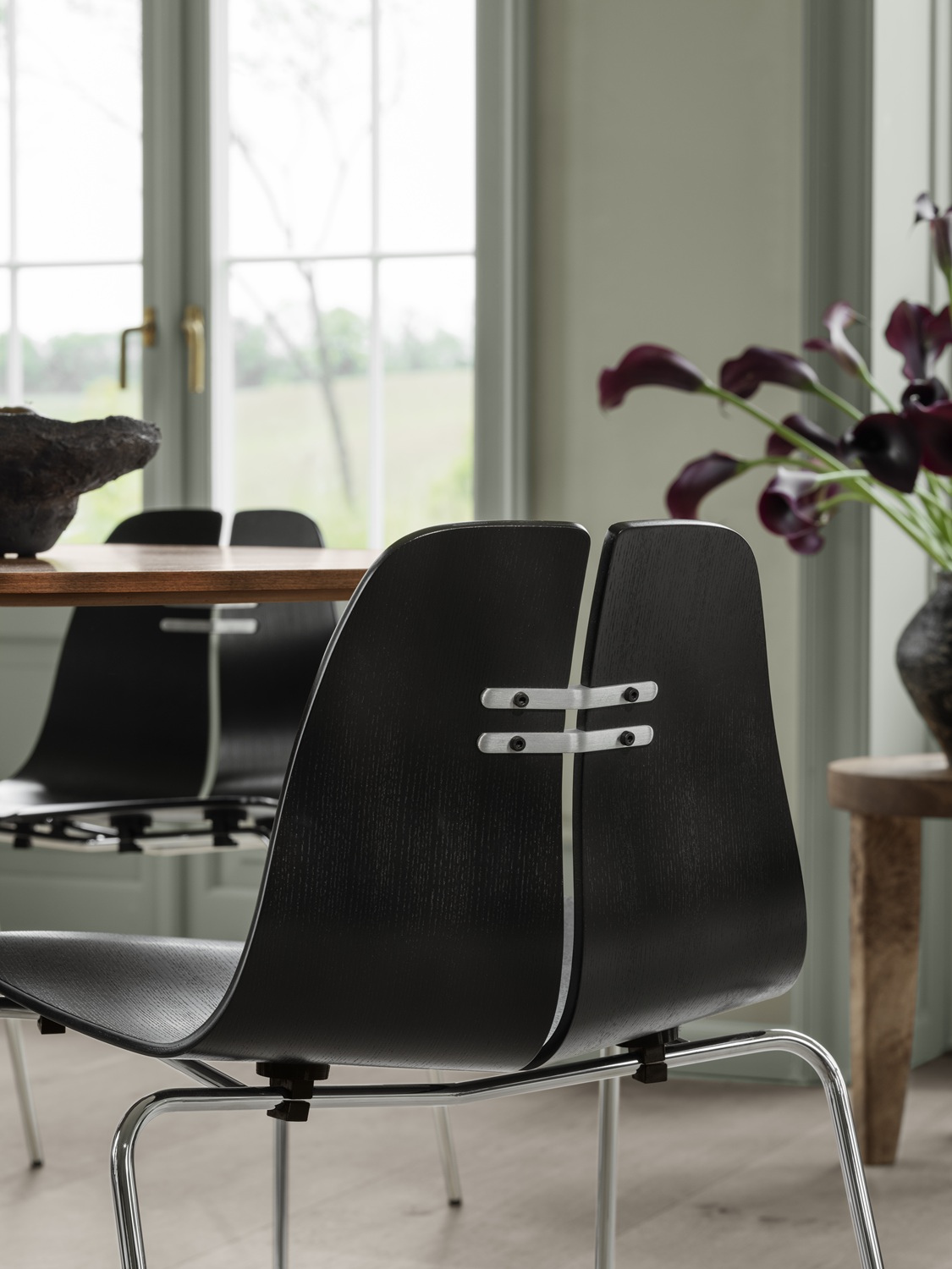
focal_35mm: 87
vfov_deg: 22.5
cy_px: 634
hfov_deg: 17.0
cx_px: 476
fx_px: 3190
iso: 400
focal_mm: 110
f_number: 11
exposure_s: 1/13
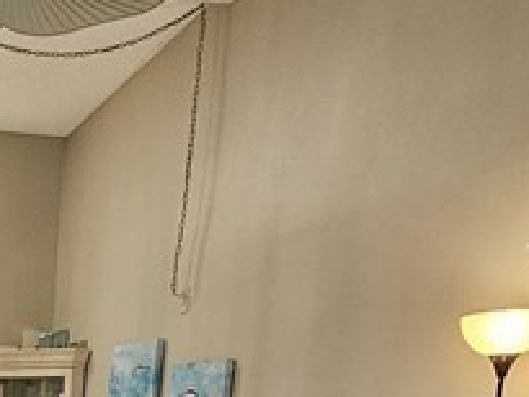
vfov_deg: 18.1
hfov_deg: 25.7
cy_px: 706
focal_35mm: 65
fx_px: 994
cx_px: -155
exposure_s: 1/60
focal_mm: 2.2
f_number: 2.2
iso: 250
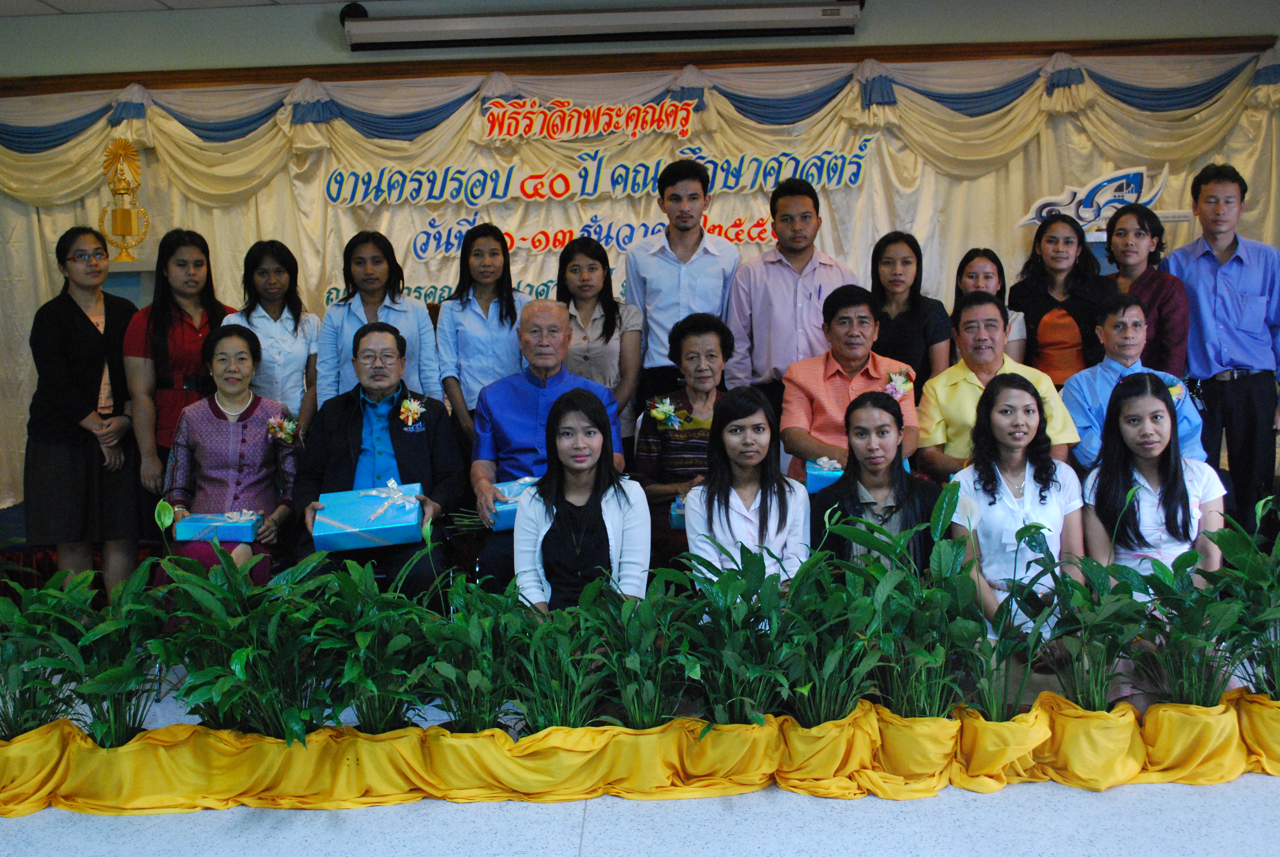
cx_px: 640
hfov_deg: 49.5
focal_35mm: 39
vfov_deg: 34.3
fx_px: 1388
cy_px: 428
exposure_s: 1/25
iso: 1600
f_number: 5.6
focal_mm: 26
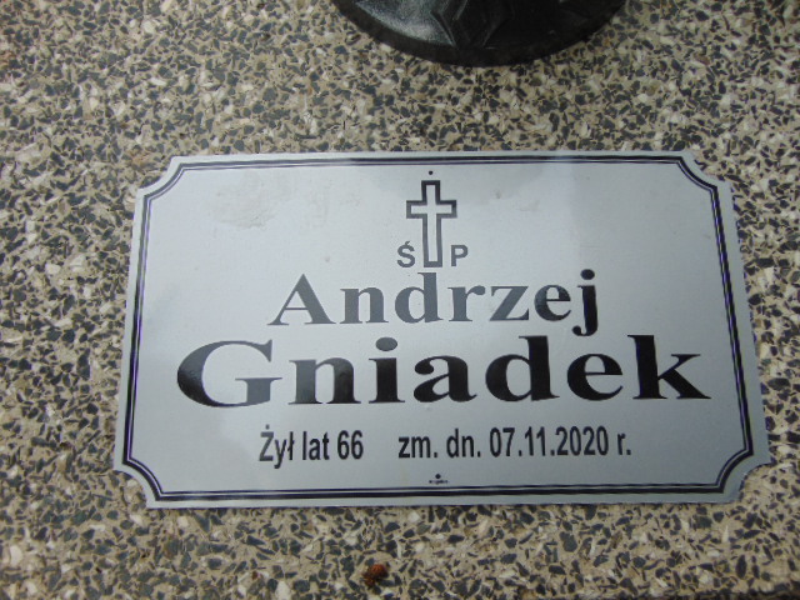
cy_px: 300
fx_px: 578
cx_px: 400
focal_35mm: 25
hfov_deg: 69.4
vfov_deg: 54.9
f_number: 3
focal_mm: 4.5
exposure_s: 1/400
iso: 80
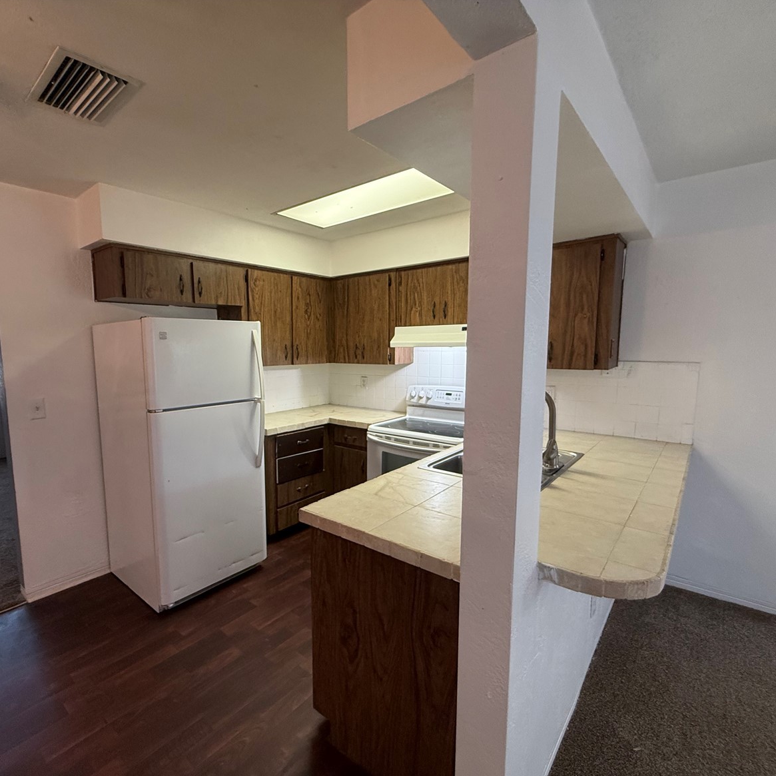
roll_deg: +2.1
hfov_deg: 83.2
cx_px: 319
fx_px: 431
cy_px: 398
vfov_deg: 84.0
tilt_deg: -5.8
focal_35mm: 17
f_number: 2.2
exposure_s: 1/120
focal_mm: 2.22
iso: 320
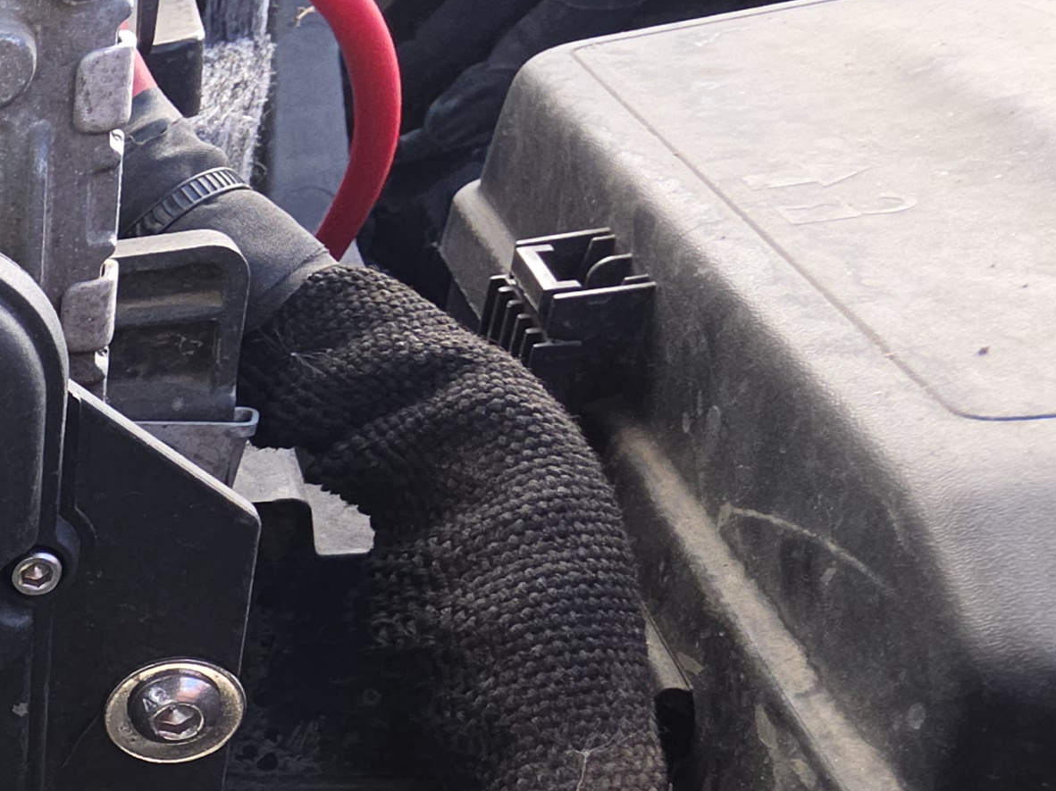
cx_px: -700
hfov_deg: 25.1
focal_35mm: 44
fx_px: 1342
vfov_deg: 29.9
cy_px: 843
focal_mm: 2.2
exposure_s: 1/120
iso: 40
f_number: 1.9
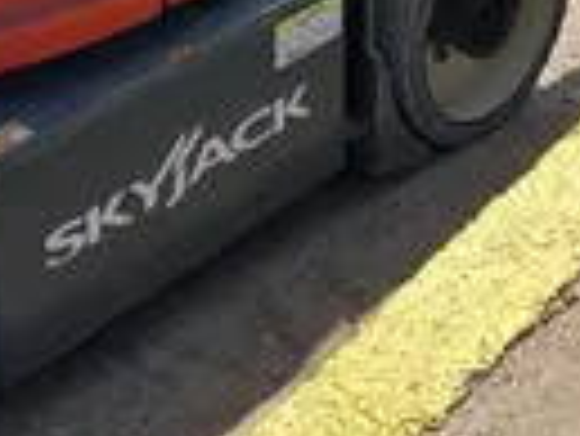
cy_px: -267
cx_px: 378
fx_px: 1862
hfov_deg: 17.7
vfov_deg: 12.5
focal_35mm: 111
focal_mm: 5.7
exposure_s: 1/4274
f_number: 1.5
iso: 50
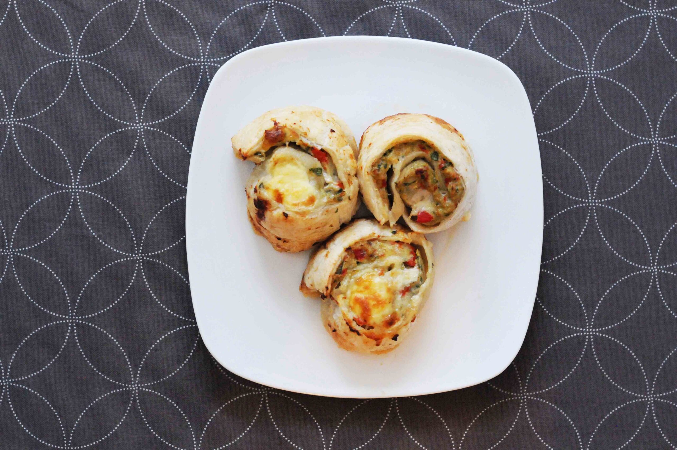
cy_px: 225
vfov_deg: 18.1
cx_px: 338
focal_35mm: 75
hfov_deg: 27.0
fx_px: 1409
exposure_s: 1/50
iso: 2500
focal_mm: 50
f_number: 4.5
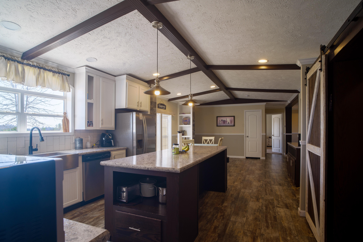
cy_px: 121
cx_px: 182
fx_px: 181
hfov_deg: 90.0
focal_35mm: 18
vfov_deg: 67.4
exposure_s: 1/500
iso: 640
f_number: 8
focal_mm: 18
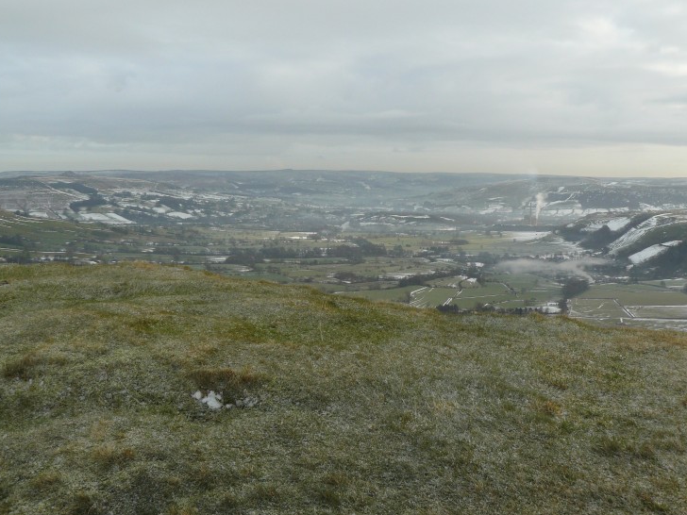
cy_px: 255
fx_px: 754
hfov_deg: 49.0
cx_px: 356
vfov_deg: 37.7
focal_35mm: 38
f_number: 5
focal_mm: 6
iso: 100
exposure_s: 1/200
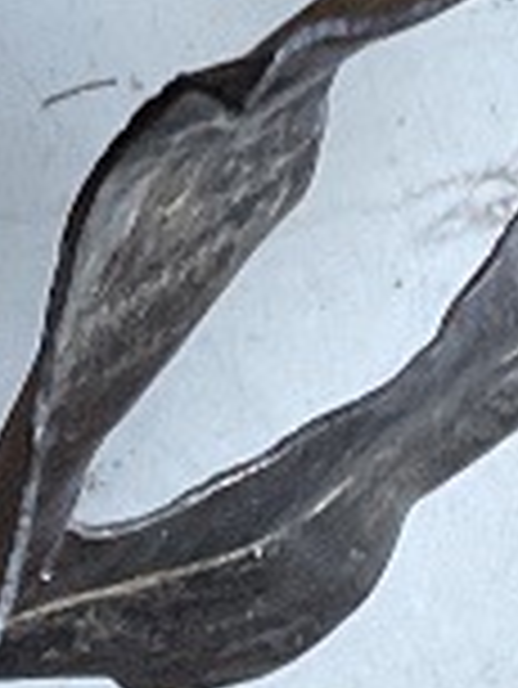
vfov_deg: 8.7
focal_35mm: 227
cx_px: -500
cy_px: 675
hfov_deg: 6.4
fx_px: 4523
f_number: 1.8
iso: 125
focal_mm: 3
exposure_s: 1/60
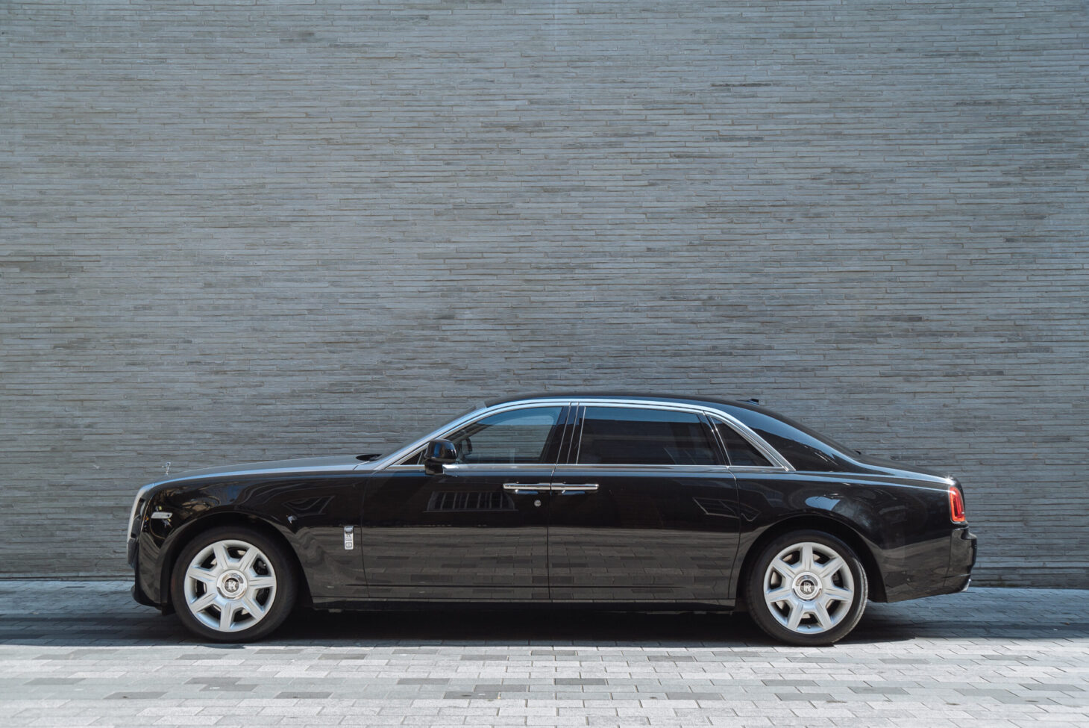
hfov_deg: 58.7
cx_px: 544
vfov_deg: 41.2
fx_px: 968
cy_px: 364
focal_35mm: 32
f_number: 5
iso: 400
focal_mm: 32
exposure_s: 1/800
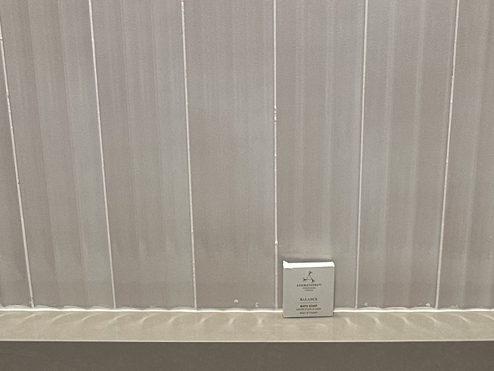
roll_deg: -0.3
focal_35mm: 87
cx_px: 303
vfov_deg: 15.0
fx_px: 1242
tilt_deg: -33.6
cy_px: 641
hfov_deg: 22.5
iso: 160
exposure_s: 1/120
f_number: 1.78
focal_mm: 6.86
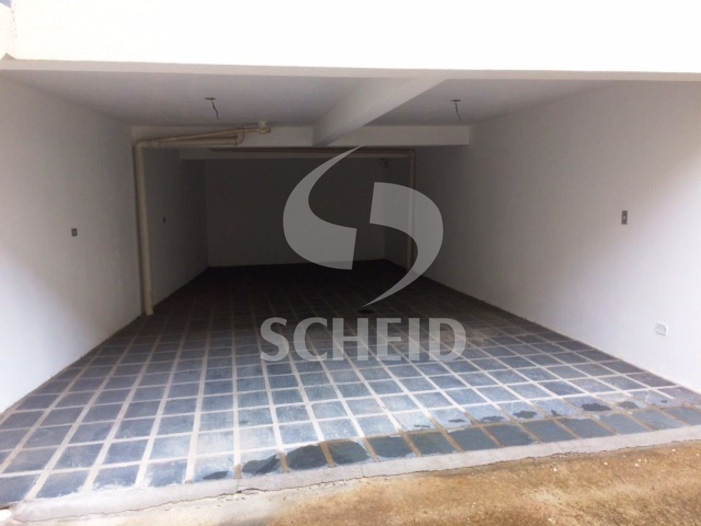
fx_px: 587
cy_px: 263
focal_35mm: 29
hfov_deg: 61.7
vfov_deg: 48.2
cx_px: 350
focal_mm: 4.15
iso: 32
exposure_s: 1/120
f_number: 2.2
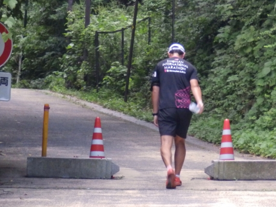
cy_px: 90
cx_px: 129
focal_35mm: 319
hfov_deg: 6.2
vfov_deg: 4.7
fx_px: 2545
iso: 800
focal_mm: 38.2
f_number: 5.6
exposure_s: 1/25
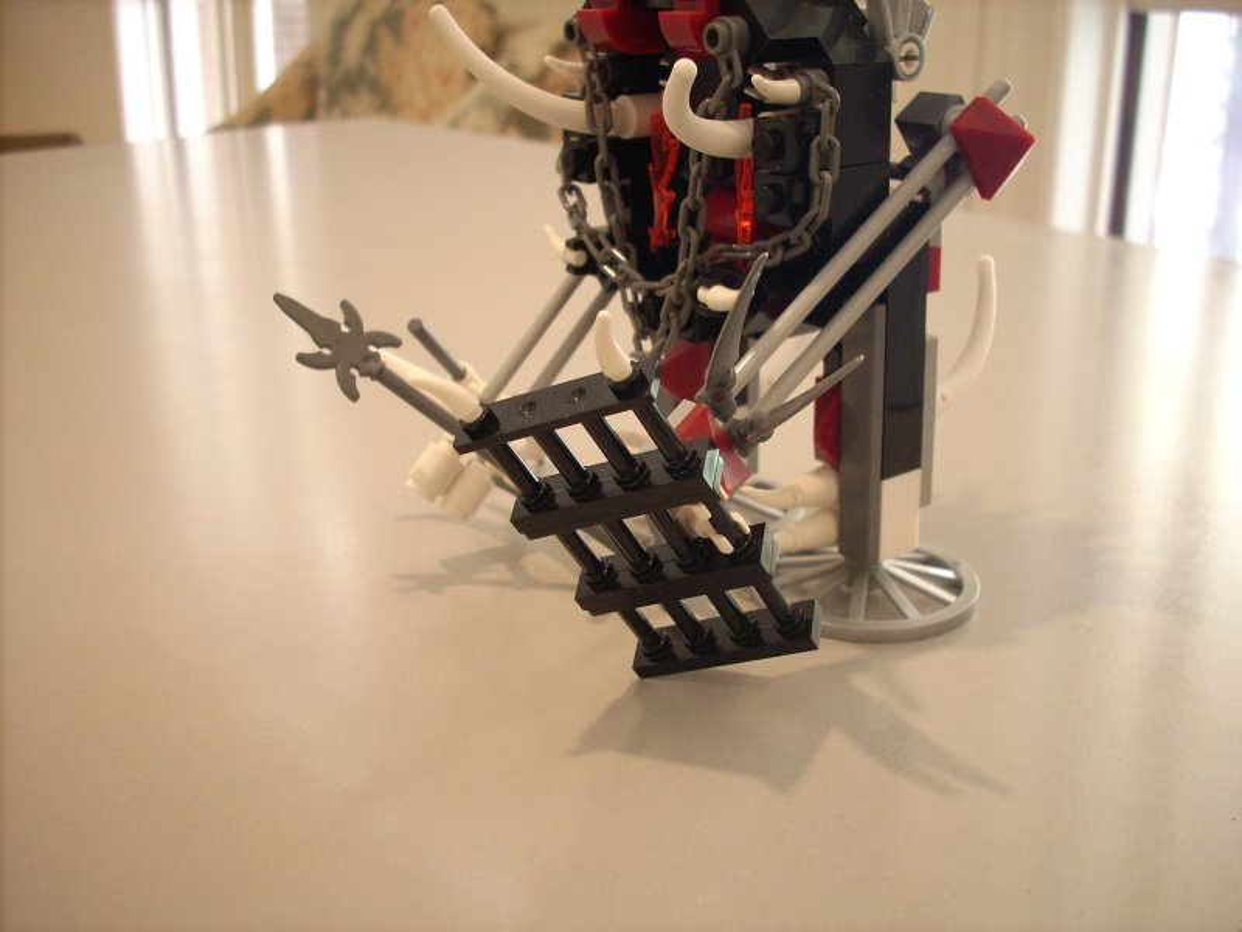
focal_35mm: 37
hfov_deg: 50.1
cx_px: 621
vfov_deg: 38.7
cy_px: 466
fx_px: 1328
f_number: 2.8
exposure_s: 1/14.7
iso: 200
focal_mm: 6.2
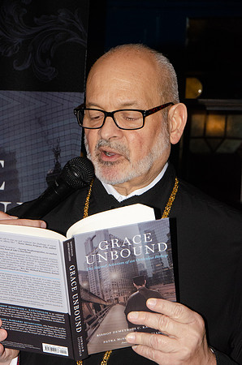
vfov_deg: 13.1
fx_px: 1595
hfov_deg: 8.7
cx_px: 121
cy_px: 182
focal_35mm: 158
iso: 2500
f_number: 16
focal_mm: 105
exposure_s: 1/250
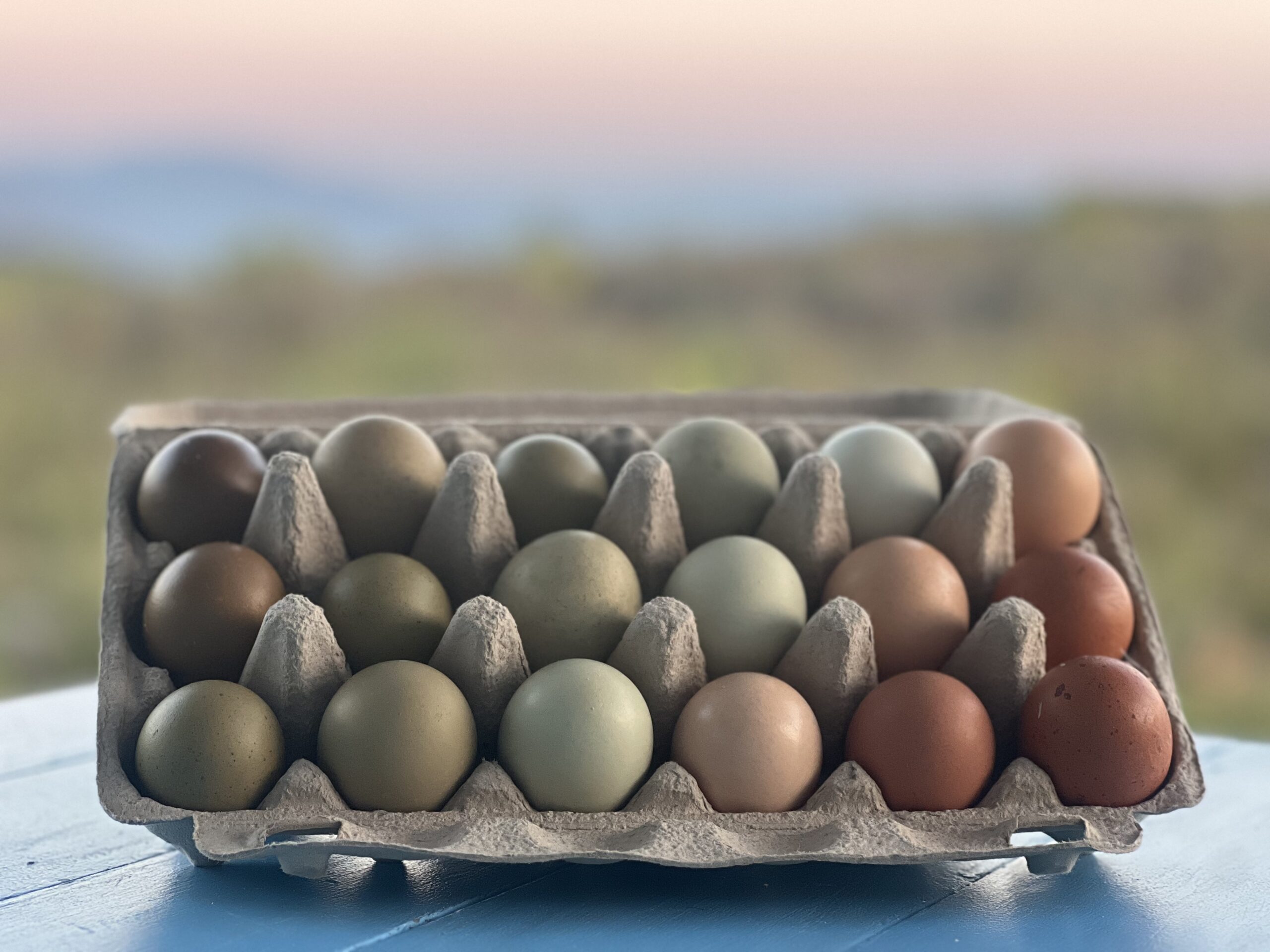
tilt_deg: -6.1
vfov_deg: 19.1
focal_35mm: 77
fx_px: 2825
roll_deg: -0.3
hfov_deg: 25.3
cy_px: 476
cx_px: 635
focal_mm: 9
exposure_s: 1/62
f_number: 2.8
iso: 250
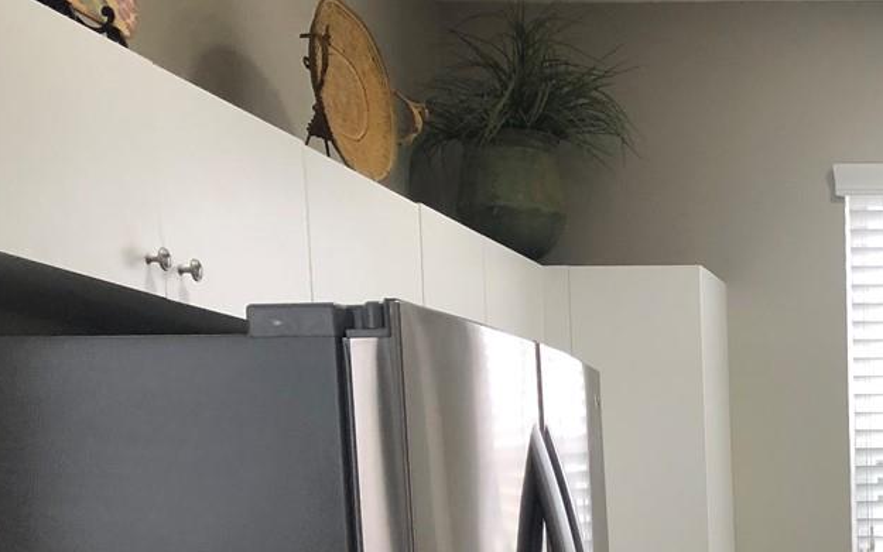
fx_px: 1829
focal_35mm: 76
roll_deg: -0.1
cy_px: 800
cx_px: 1068
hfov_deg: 24.5
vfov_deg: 15.9
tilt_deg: -7.7
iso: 32
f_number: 1.8
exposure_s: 1/30
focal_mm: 3.99
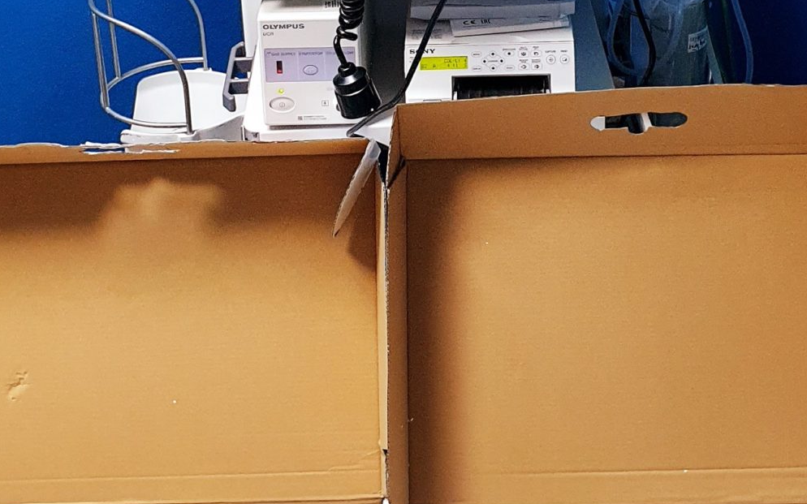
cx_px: 475
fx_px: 1561
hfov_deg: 28.9
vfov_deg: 17.7
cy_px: -46
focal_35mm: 71
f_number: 2.4
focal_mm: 4.3
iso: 250
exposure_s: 1/50
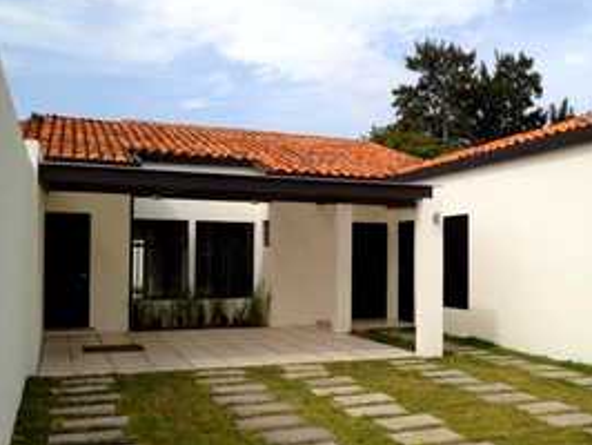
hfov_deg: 40.8
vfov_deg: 31.5
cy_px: 246
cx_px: 385
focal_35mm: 46
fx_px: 787
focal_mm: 4.28
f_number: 2.4
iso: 64
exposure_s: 1/1842
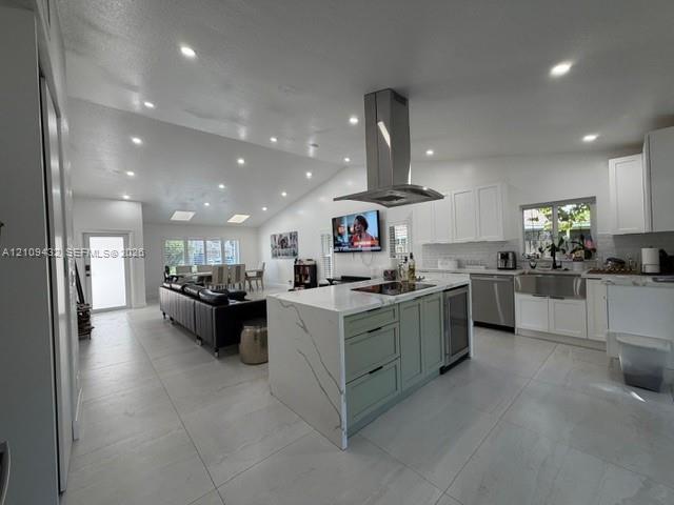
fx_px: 273
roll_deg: +2.2
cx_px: 337
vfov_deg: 85.7
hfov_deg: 102.1
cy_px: 252
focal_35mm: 14
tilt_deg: -1.0
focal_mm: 2.22
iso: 125
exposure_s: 1/120
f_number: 2.2
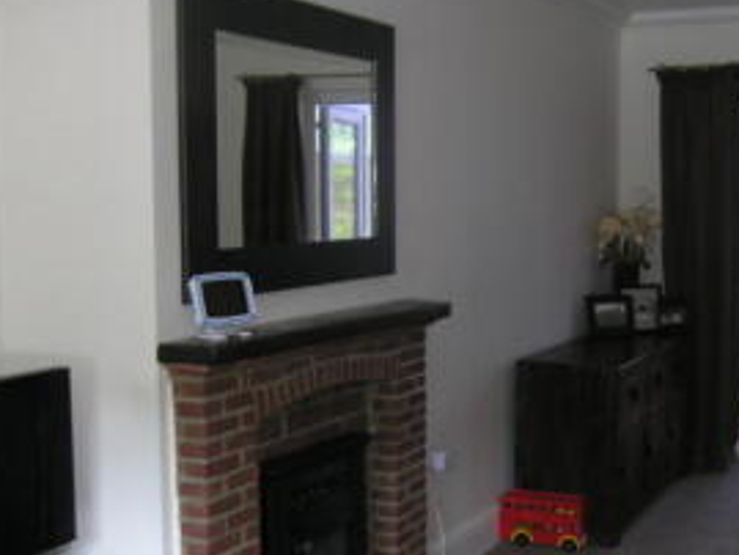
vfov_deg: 28.0
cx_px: 499
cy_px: 342
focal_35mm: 52
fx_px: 1111
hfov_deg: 36.4
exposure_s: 1/30
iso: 50
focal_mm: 6.1
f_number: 2.6
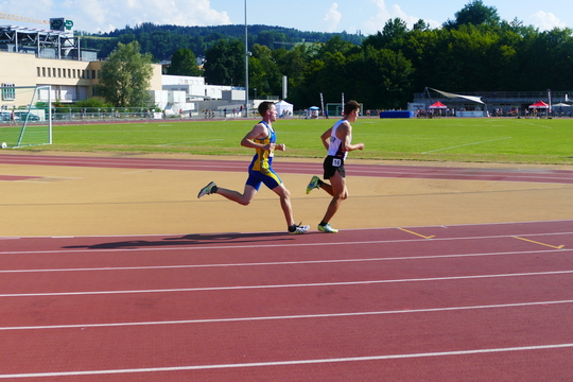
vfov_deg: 25.1
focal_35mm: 54
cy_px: 191
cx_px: 286
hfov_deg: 36.9
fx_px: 859
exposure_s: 1/1600
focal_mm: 19.84
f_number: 3.4
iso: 125
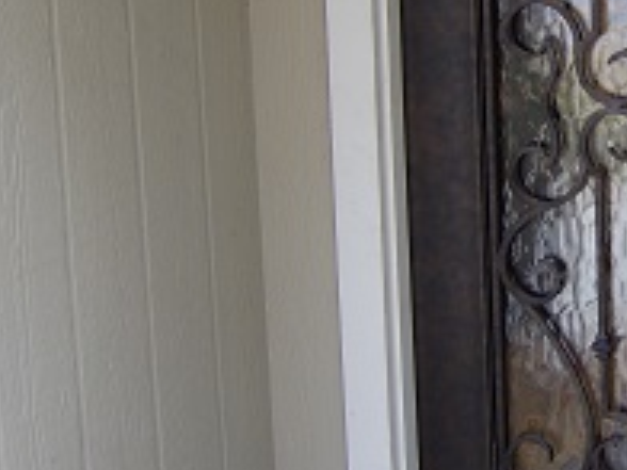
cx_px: 627
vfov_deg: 18.5
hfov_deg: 23.7
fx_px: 1431
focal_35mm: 79
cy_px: 120
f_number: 2.7
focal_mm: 8.13
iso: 71
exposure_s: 1/32
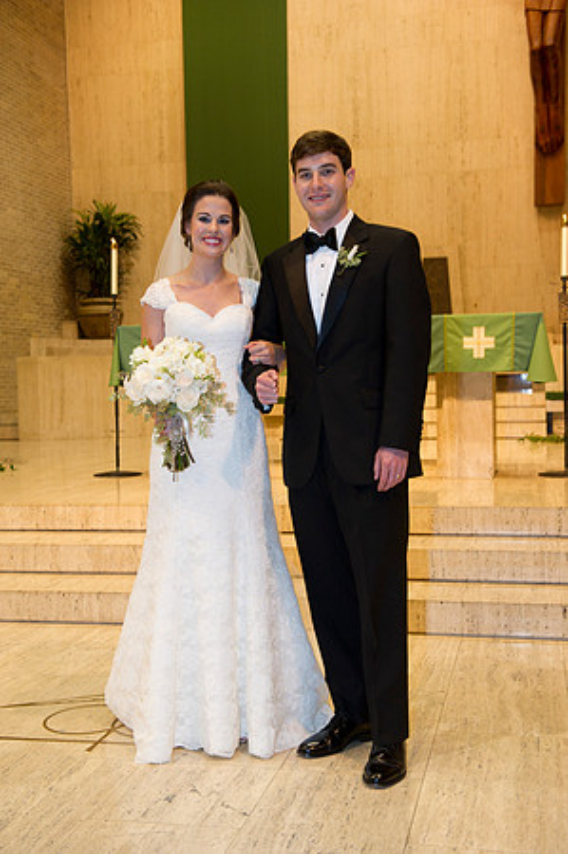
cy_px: 427
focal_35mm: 45
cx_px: 284
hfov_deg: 29.8
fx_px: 1067
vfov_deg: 43.6
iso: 1600
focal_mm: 45
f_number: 5
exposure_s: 1/80
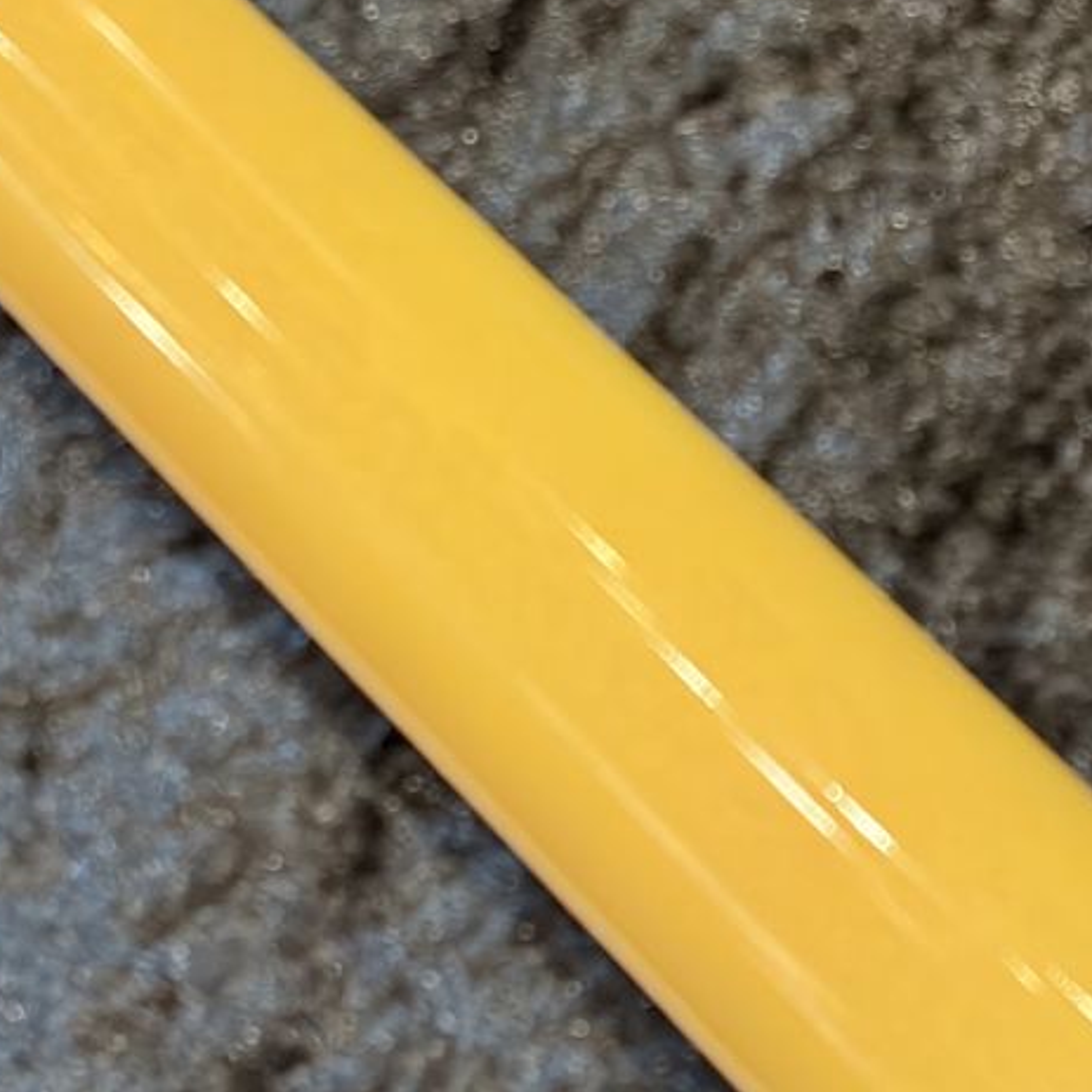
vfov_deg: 13.7
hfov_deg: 13.7
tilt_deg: -62.2
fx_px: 4533
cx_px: 644
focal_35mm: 127
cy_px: 415
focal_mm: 5.96
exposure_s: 1/40
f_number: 1.6
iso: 250
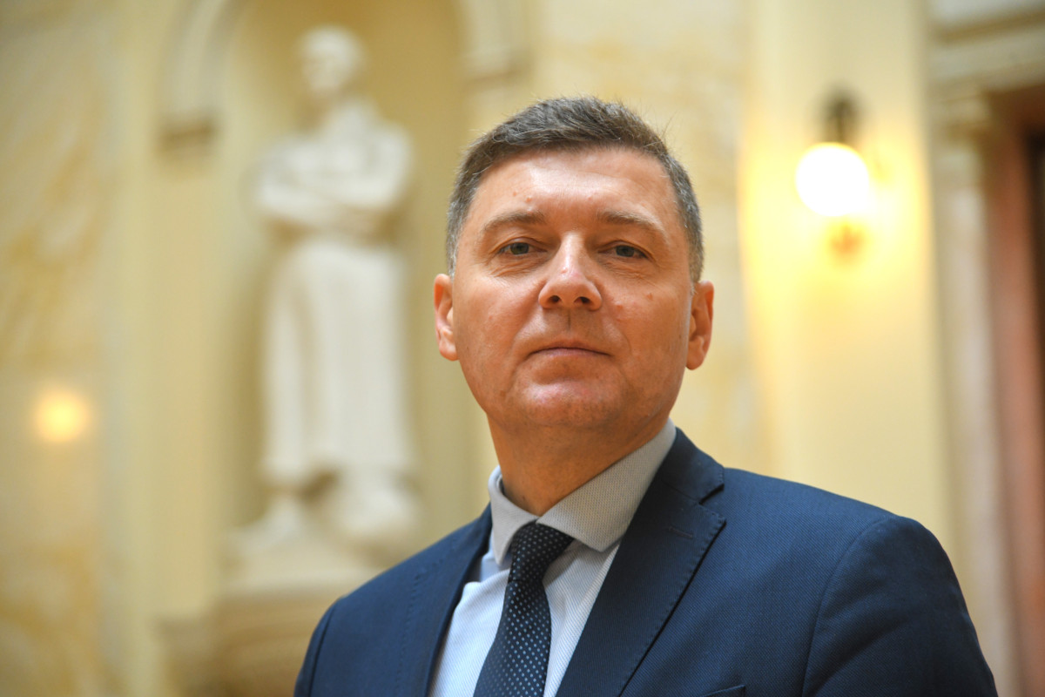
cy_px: 348
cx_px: 522
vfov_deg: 12.5
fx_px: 3193
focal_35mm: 110
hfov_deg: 18.6
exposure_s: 1/125
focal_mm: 110
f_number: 4
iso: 2000
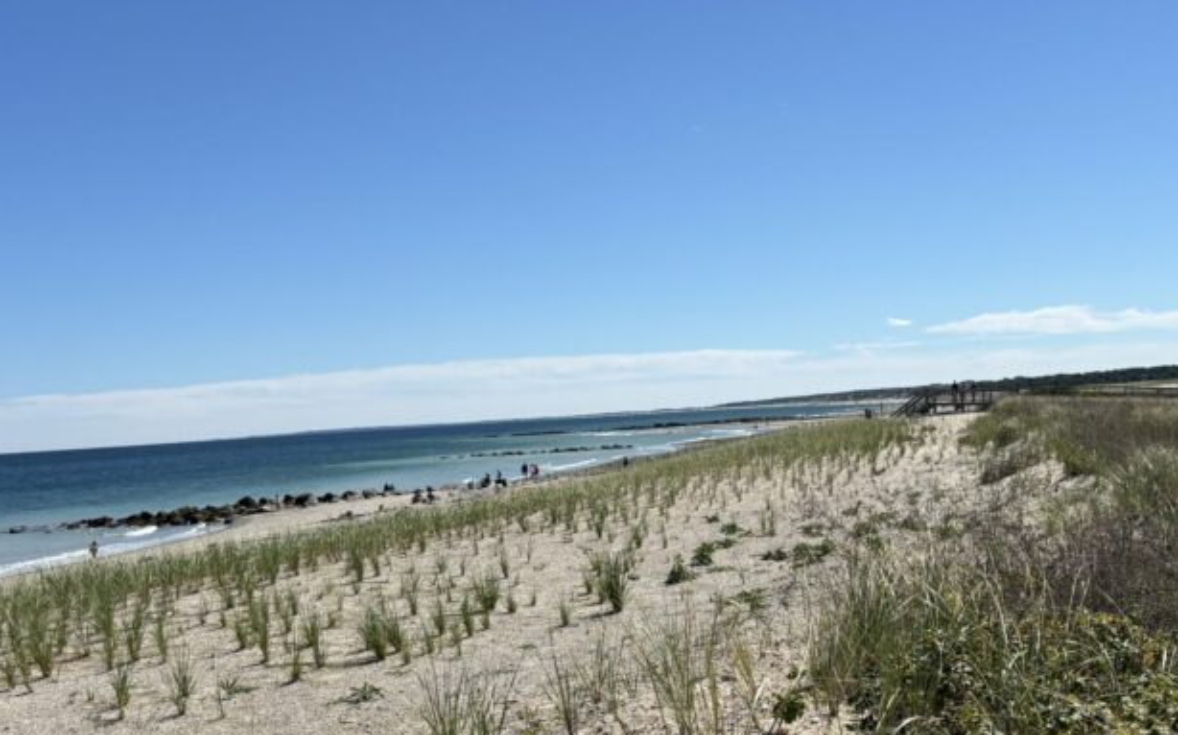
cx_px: 758
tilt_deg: -6.4
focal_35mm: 46
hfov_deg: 43.1
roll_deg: +3.2
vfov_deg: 27.5
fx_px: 1476
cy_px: 564
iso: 50
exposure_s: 1/5348
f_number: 1.6
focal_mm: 5.96
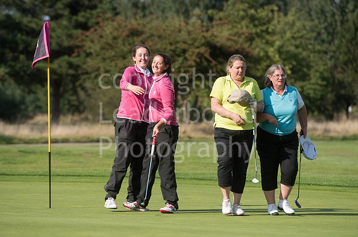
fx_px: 2630
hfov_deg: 7.8
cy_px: 118
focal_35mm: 265
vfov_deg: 5.2
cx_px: 173
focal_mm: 200
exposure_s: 1/2500
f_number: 4.5
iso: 400
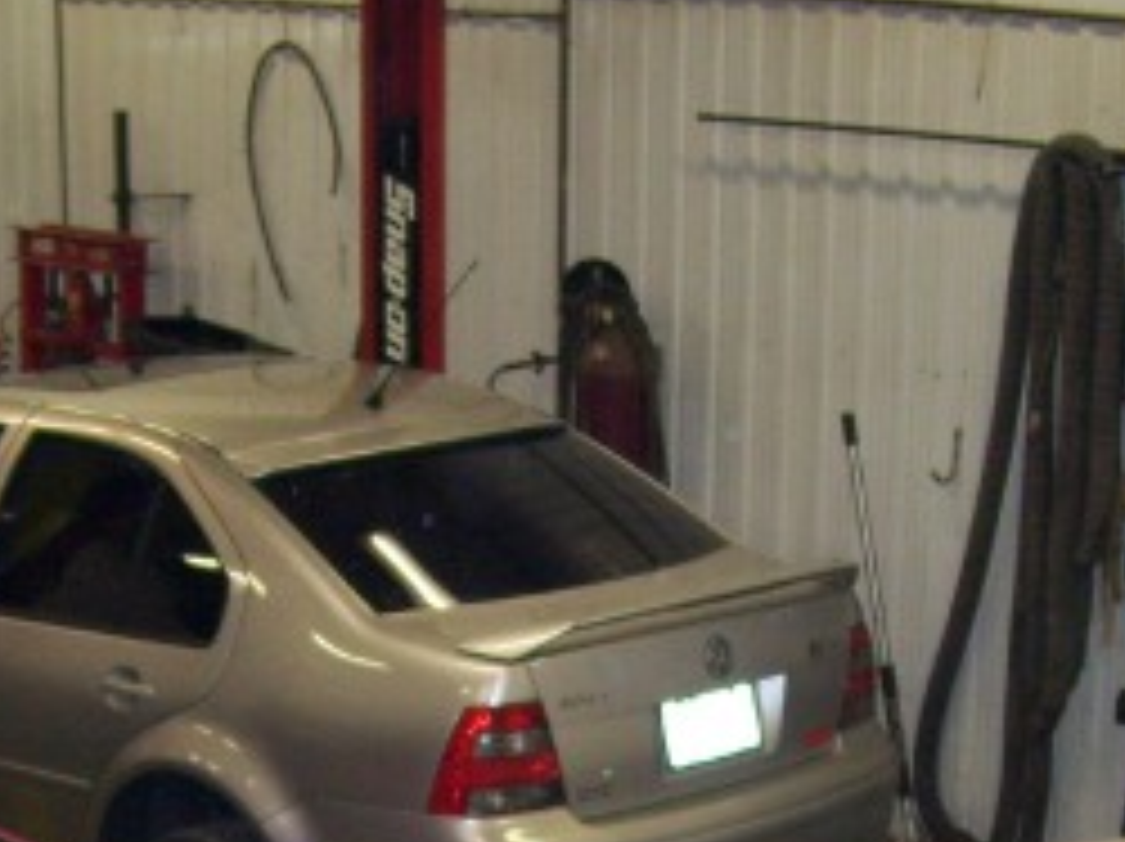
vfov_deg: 14.1
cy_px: 1083
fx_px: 3279
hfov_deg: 19.4
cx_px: 464
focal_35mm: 101
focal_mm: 6
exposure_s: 1/60
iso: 200
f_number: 2.7
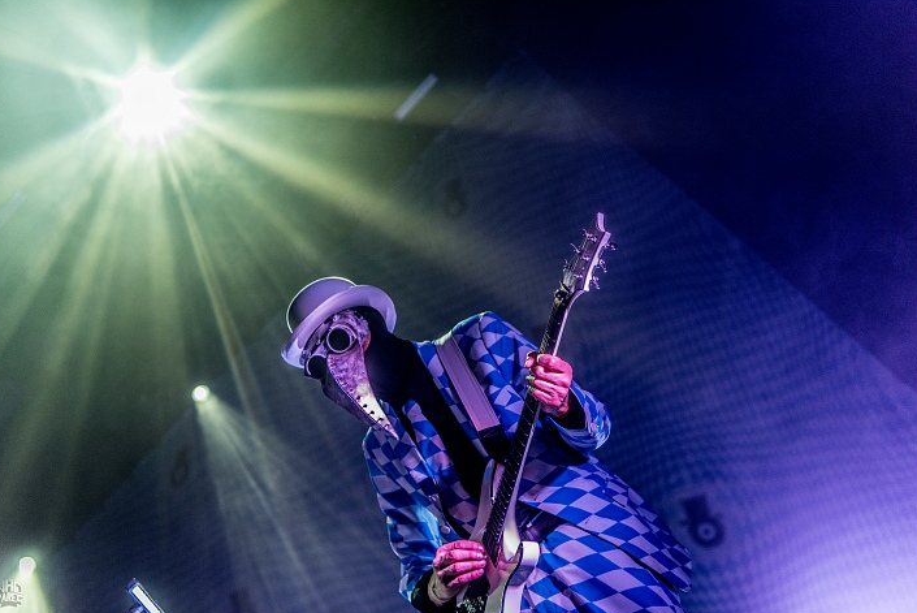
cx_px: 454
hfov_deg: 41.9
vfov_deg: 28.7
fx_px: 1198
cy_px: 306
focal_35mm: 47
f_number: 2.8
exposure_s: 1/80
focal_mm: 46
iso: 1600
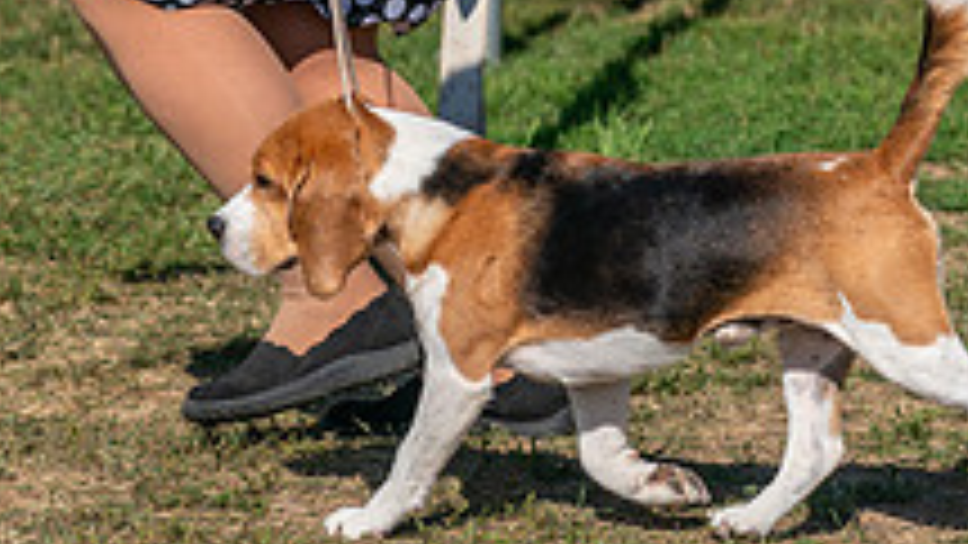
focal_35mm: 411
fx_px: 10551
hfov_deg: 5.2
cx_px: 151
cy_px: -279
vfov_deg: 2.9
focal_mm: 125
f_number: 4.5
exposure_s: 1/2000
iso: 160
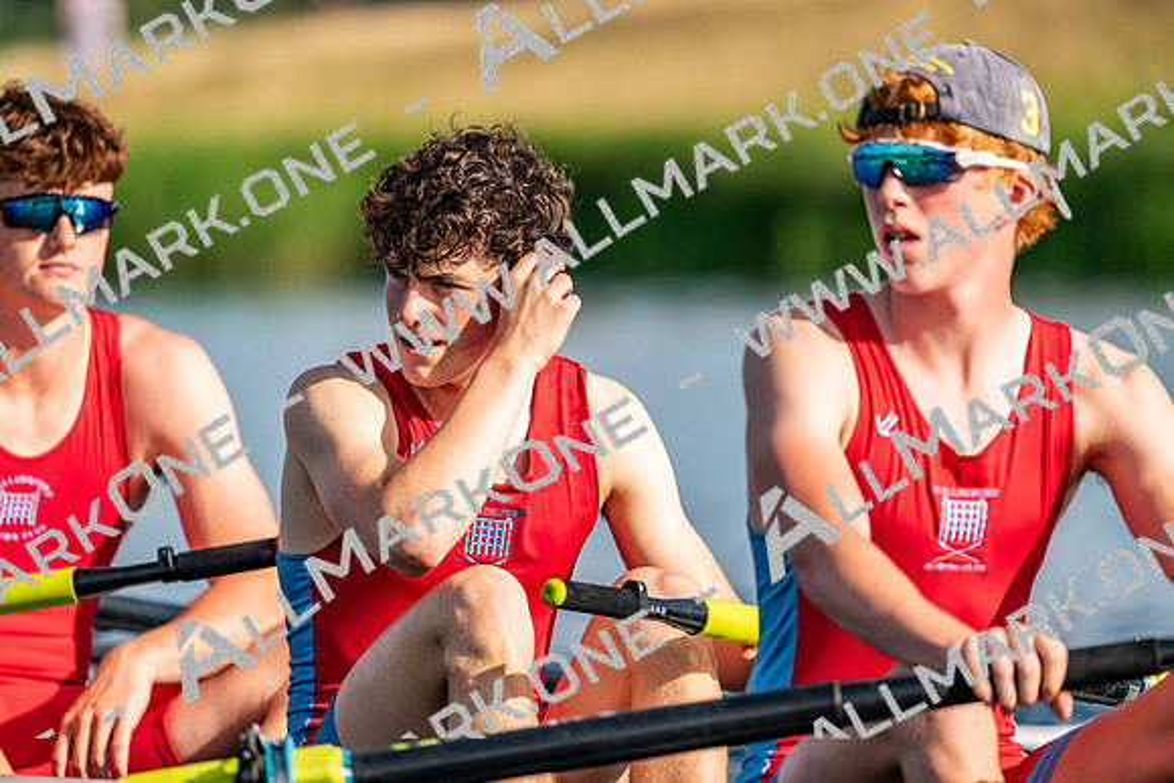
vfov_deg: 3.4
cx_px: 587
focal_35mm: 400
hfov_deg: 5.2
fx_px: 13047
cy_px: 392
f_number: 4.5
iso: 280
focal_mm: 400
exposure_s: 1/2500
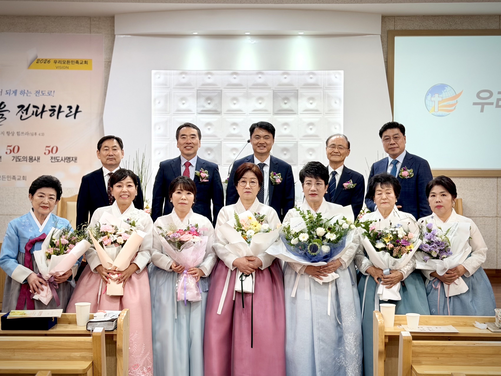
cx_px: 250
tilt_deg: -1.1
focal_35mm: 48
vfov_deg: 30.3
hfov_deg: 39.7
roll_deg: -0.1
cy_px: 188
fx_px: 695
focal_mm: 6.76
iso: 80
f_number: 1.78
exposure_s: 1/120
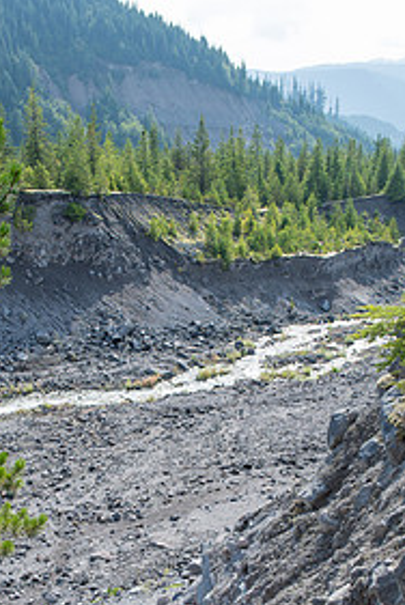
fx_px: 808
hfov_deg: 28.0
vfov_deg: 40.0
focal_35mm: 48
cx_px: 153
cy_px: 450
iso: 200
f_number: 5
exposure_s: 1/1000
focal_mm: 20.5
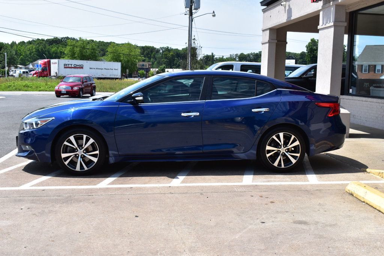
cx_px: 192
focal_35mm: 42
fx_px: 448
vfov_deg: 31.9
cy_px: 128
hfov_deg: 46.4
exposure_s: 1/500
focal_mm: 28
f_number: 11
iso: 400
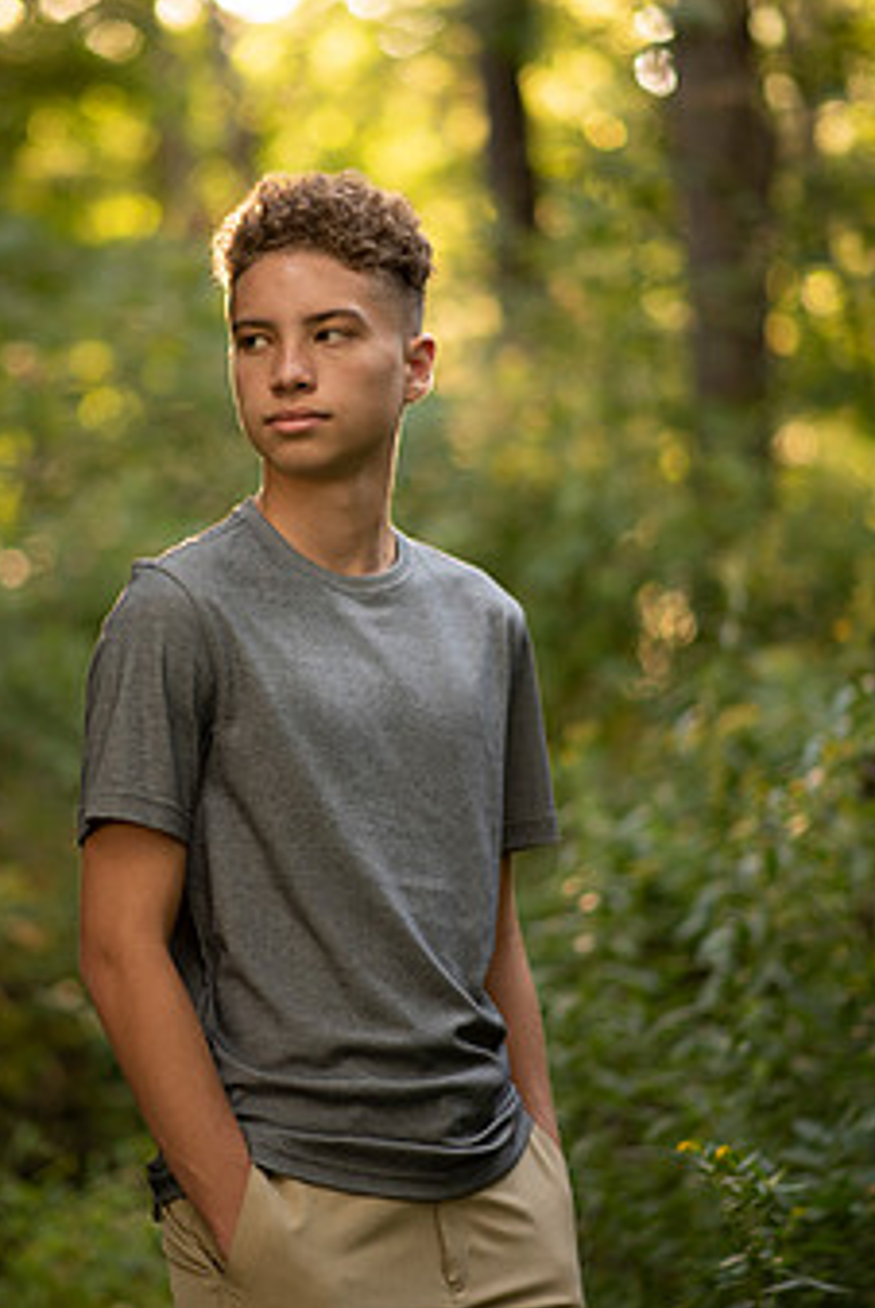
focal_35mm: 113
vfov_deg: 18.1
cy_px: 584
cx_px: 310
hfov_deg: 12.1
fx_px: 4111
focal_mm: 85
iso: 250
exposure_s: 1/160
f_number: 1.8
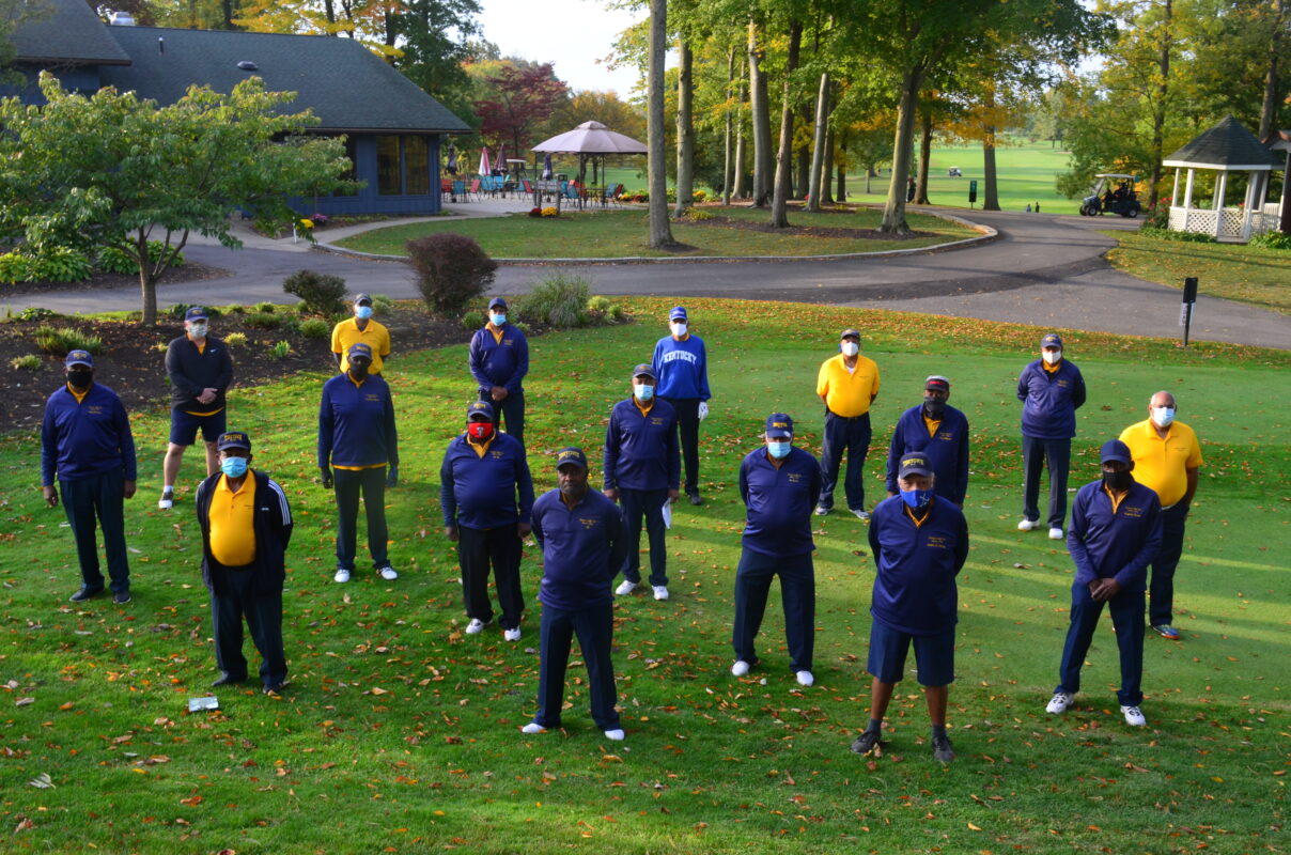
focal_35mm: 33
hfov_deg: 57.3
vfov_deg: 39.8
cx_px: 646
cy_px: 428
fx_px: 1181
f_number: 10
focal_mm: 22
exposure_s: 1/50
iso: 400
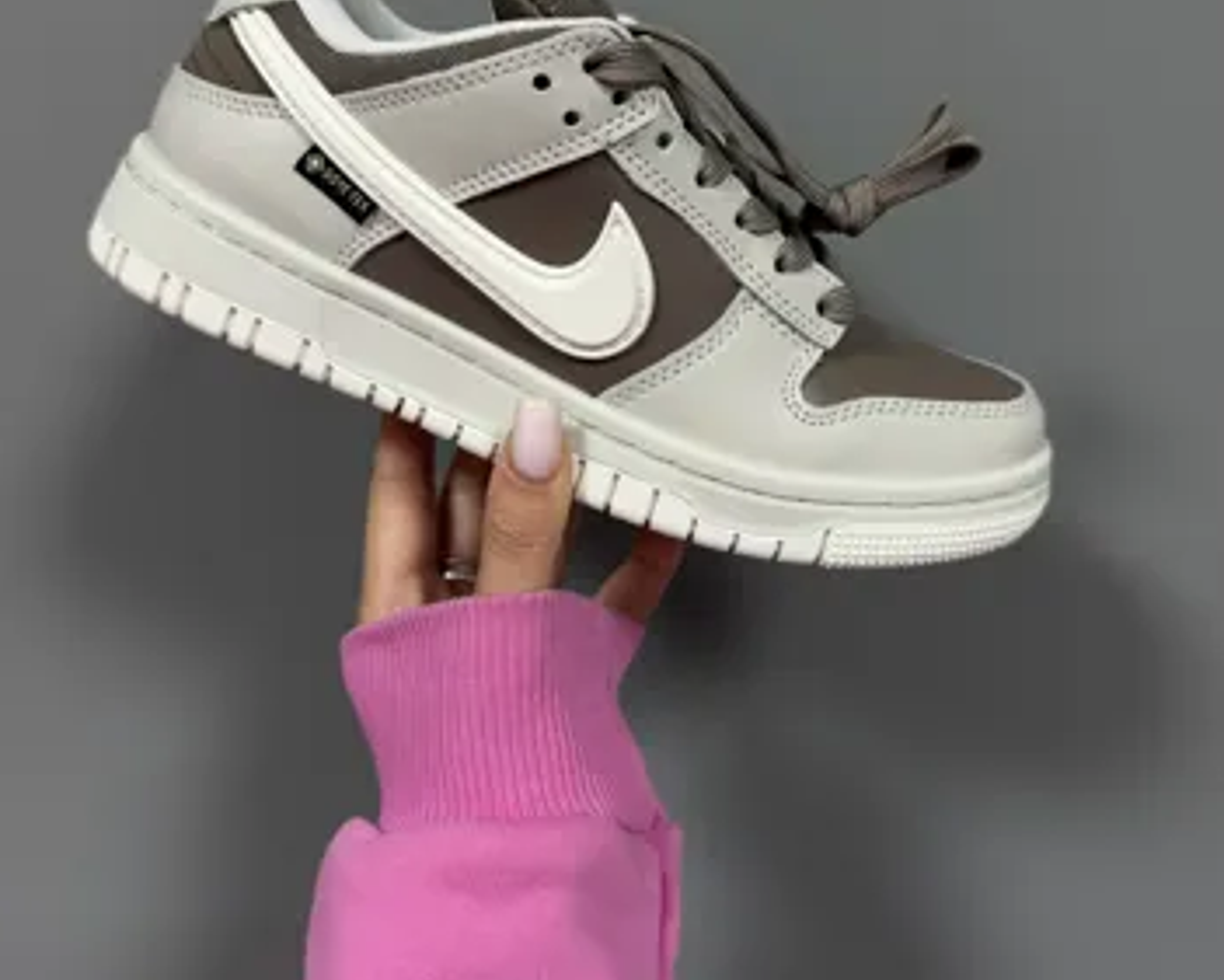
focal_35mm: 32
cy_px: 328
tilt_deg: -10.5
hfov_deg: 55.6
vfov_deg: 45.1
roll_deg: +0.1
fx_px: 1160
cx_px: 617
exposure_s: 1/89
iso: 200
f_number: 1.78
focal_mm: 6.76
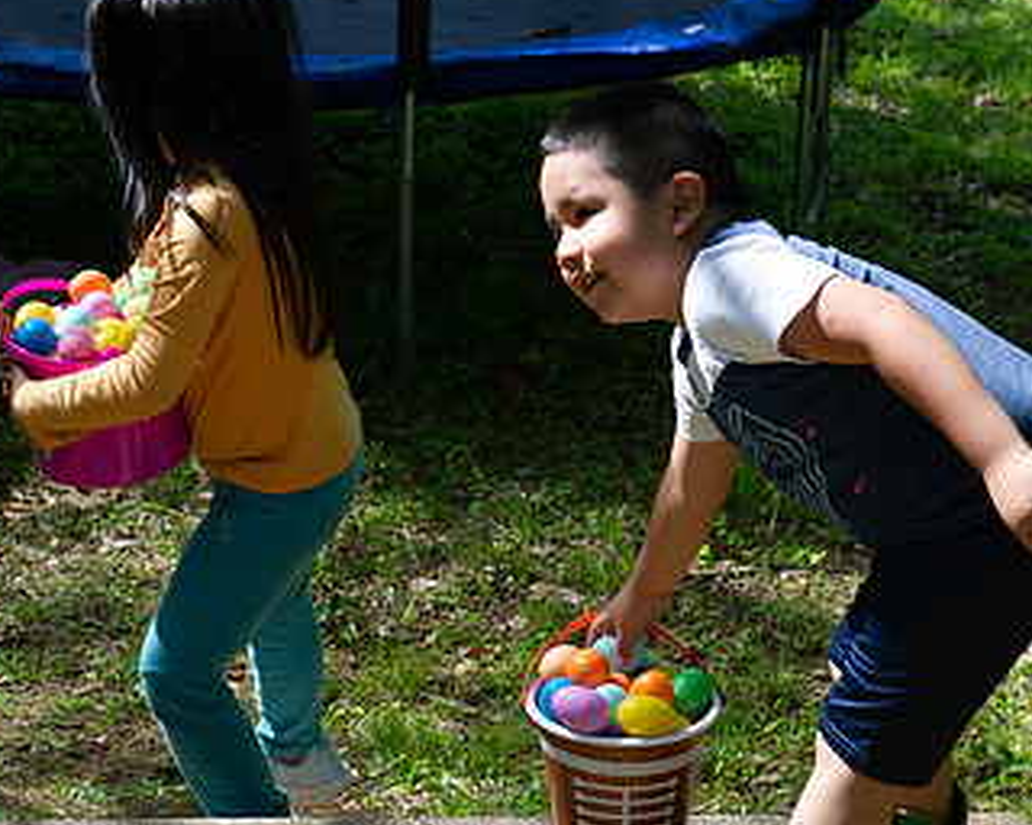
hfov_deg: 16.1
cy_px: 290
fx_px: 3635
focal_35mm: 119
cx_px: 319
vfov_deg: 12.9
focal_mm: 70
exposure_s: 1/200
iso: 200
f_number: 7.1
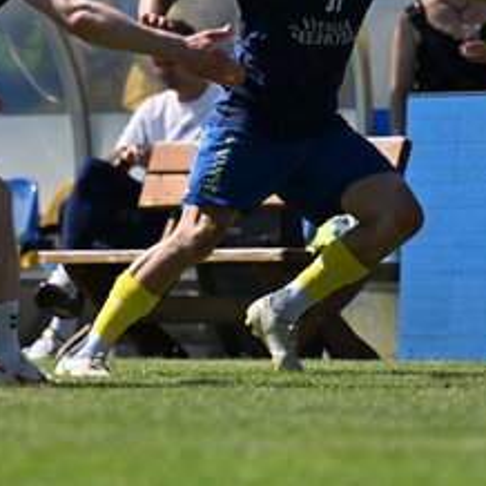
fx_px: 9928
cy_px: -106
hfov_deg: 2.8
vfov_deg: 2.8
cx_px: 341
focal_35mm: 625
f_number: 3.5
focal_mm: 200
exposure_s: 1/1000
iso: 64
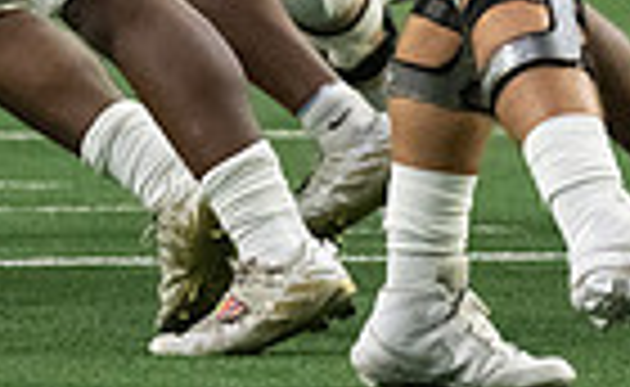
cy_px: -408
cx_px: -313
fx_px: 18711
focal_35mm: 1095
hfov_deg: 1.9
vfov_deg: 1.2
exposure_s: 1/1250
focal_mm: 200
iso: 4000
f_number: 2.8
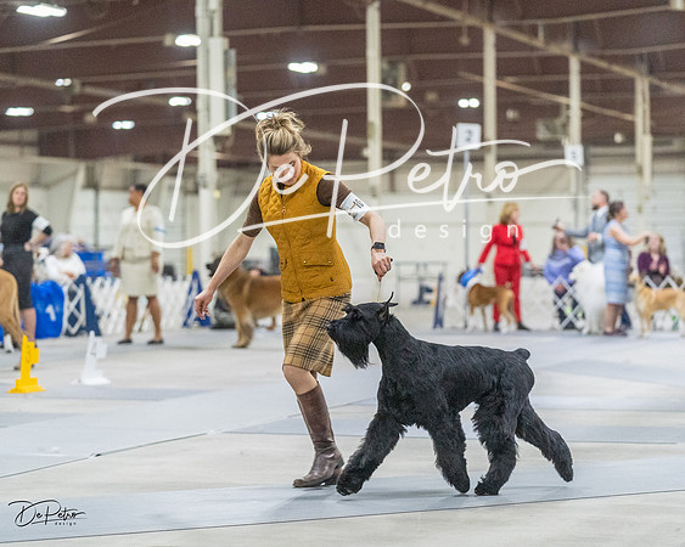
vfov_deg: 12.3
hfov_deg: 15.4
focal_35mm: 125
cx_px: 342
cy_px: 274
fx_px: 2533
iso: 6400
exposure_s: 1/320
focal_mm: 111
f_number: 3.2
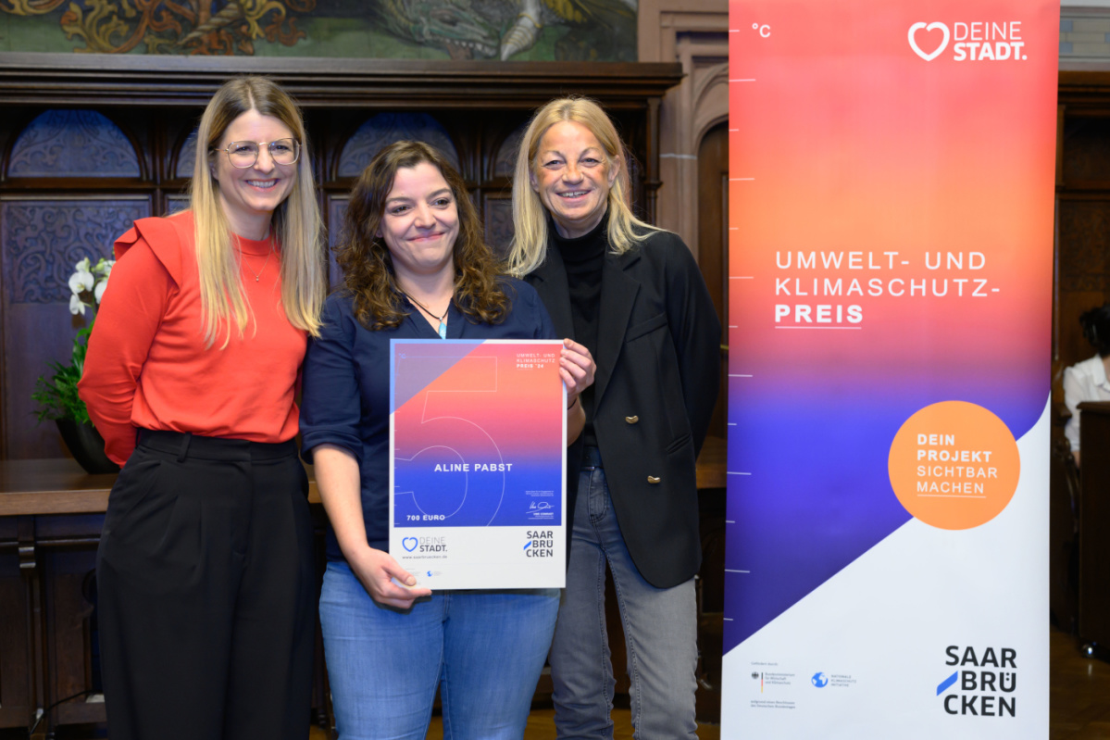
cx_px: 555
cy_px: 370
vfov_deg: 24.6
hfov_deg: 36.3
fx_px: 1695
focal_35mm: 55
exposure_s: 1/60
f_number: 4
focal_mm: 55
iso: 1600
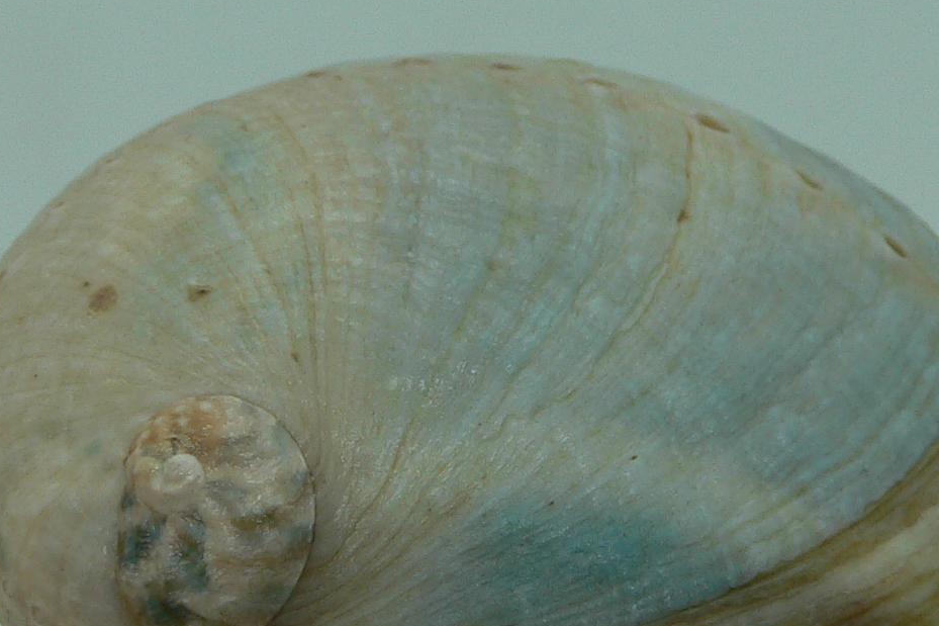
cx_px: 502
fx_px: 2060
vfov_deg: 17.1
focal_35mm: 79
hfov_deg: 25.7
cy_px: 524
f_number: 2.8
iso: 80
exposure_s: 1/60
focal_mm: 4.6
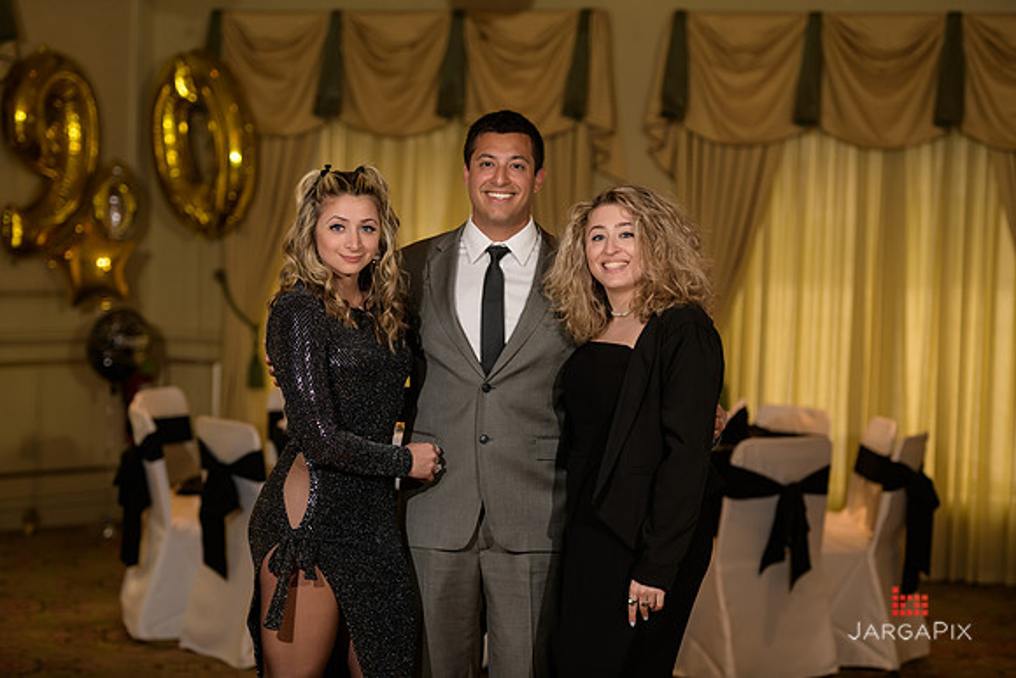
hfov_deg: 18.6
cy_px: 339
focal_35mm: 110
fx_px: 3105
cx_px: 508
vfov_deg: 12.5
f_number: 3.2
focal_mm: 110
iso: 200
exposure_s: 1/125
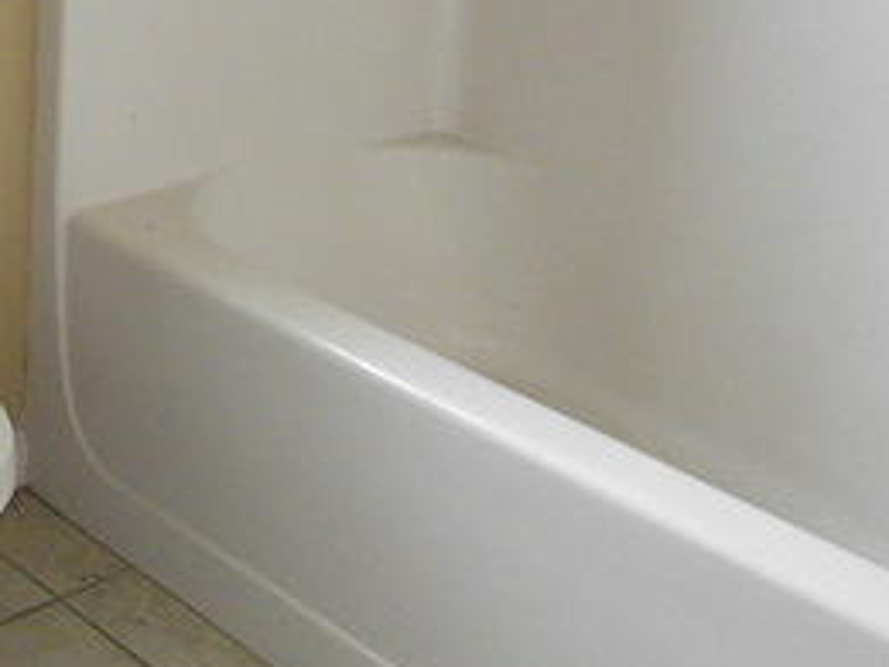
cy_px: 51
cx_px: 0
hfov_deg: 26.6
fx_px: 1772
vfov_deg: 20.8
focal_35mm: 69
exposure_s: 1/79
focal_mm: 5
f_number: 3.5
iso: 720
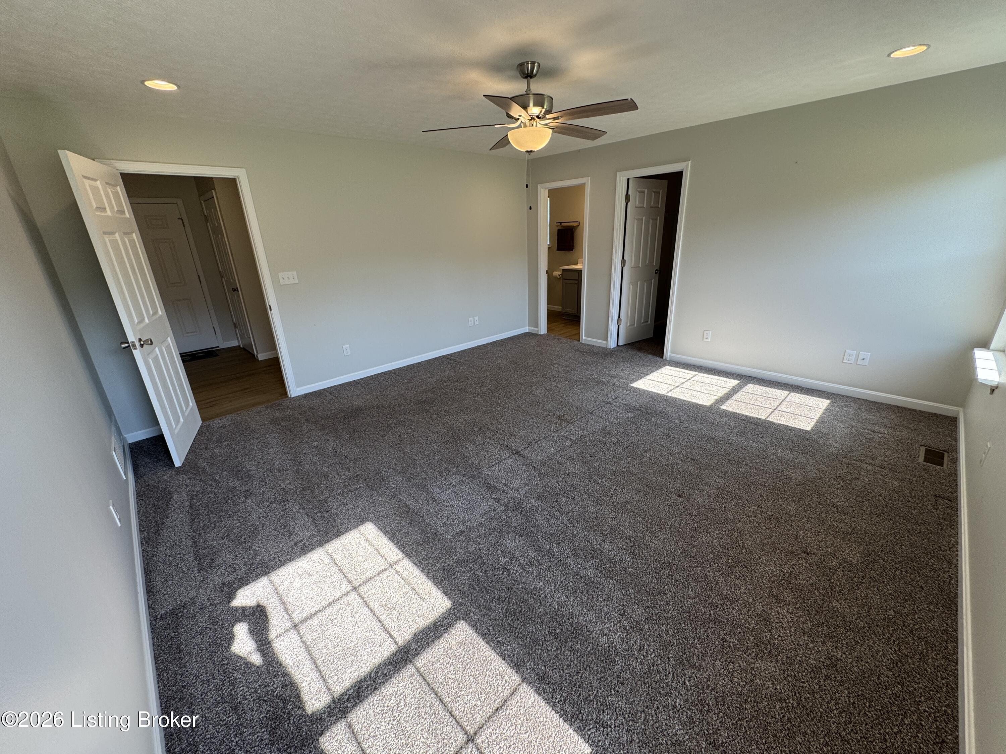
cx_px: 503
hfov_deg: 102.1
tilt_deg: -20.5
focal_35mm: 14
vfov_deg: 85.7
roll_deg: +2.4
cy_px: 377
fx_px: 407
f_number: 2.2
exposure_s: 1/120
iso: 80
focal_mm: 2.22
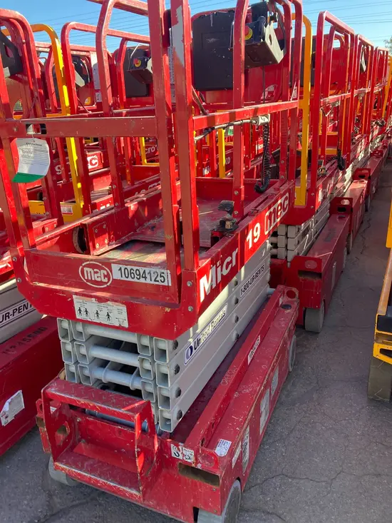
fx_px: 423
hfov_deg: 49.8
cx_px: 196
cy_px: 262
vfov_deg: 63.4
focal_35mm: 28
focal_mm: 3.99
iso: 20
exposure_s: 1/260
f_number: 1.8
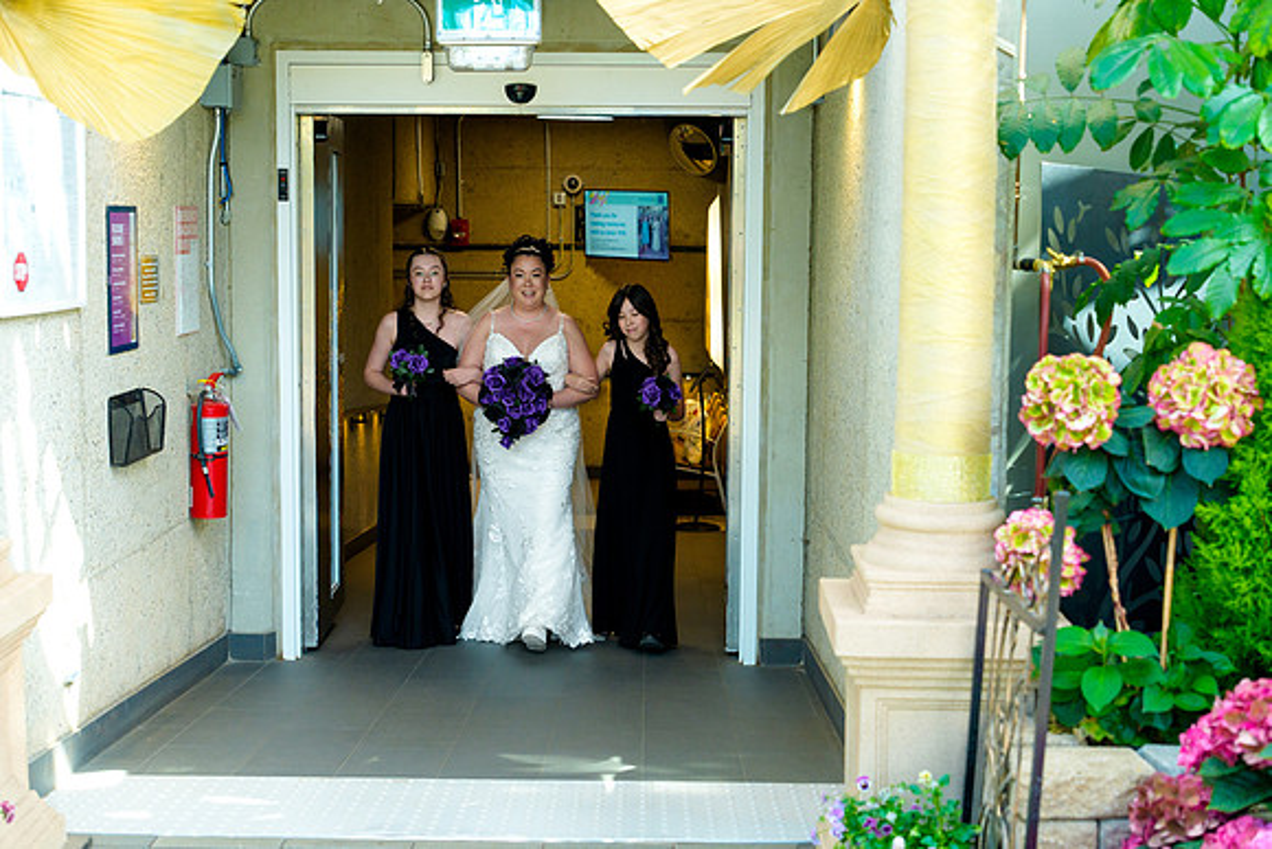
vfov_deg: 27.0
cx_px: 636
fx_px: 1767
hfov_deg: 39.6
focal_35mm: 50
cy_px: 424
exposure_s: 1/640
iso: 640
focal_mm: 50
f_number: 3.2
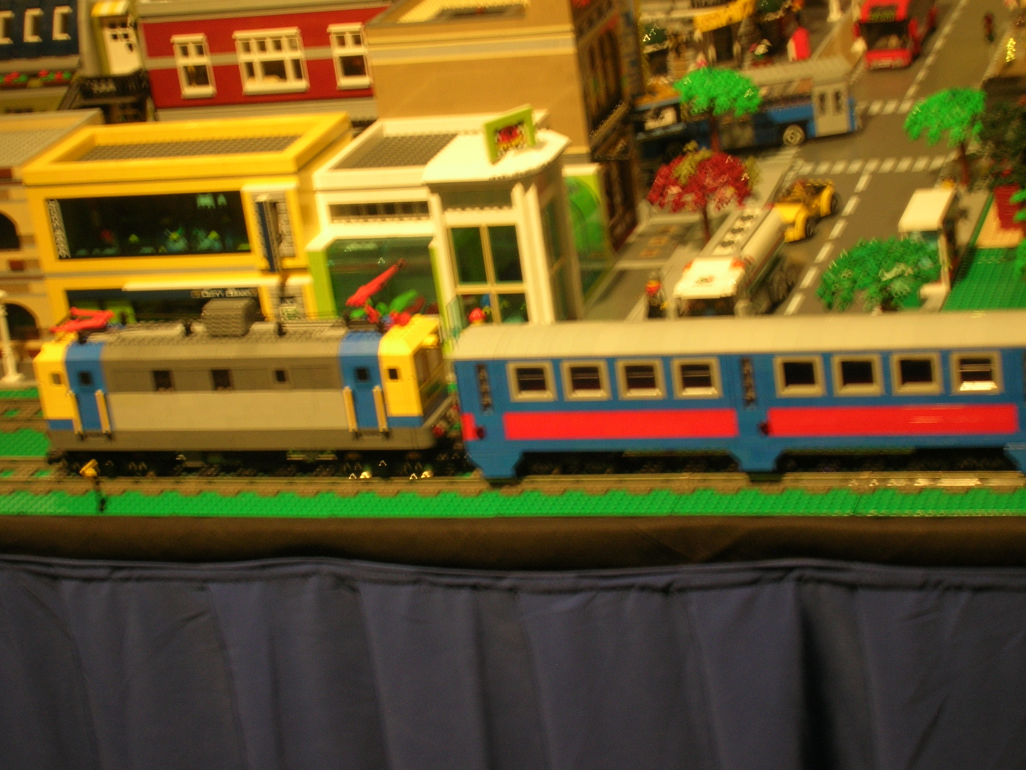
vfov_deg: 17.2
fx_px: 2549
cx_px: 513
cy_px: 385
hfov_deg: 22.8
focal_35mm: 86
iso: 70
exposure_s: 1/3.9
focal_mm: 14.3
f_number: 4.4
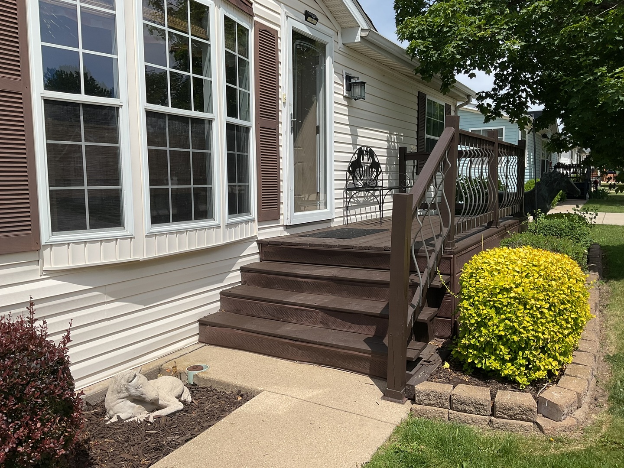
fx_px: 523
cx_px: 312
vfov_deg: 48.2
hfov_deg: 61.7
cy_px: 234
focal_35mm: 29
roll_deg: -0.1
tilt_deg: -6.3
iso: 16
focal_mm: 3
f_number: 1.8
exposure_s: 1/2801
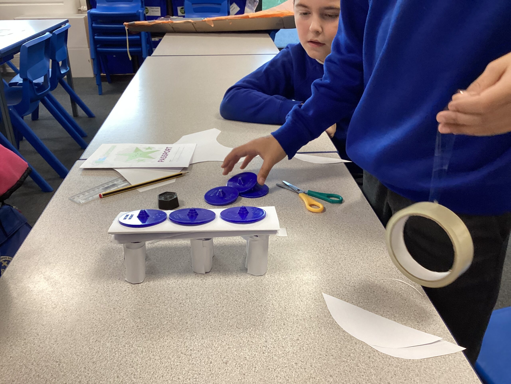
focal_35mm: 31
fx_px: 458
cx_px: 256
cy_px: 192
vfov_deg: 45.4
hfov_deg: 58.4
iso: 100
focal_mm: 3.3
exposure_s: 1/50
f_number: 2.4
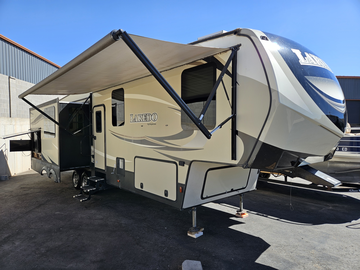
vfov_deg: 58.9
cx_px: 180
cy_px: 135
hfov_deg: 73.9
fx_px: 239
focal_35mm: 23
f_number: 1.8
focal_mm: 5.4
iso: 25
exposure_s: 1/895
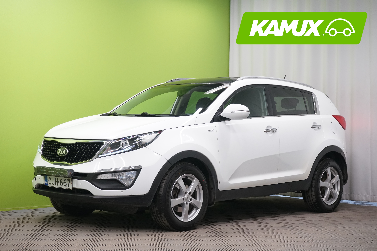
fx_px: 712
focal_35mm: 68
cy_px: 126
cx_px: 188
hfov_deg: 29.7
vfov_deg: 20.0
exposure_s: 1/25
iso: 2000
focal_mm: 68
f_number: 8
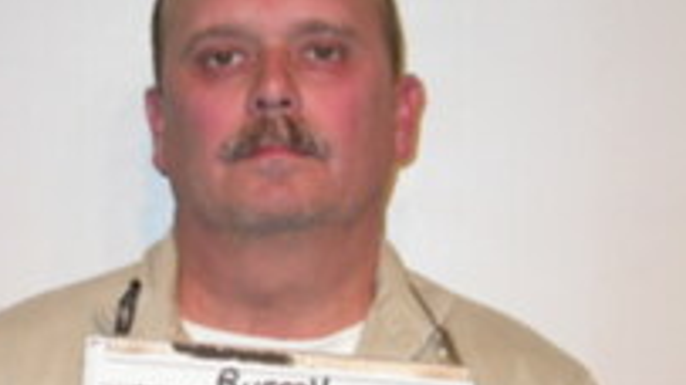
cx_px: 221
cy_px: 272
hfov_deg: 19.2
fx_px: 2018
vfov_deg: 10.9
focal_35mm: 111
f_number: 3.1
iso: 100
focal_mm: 12.4
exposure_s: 1/60.3
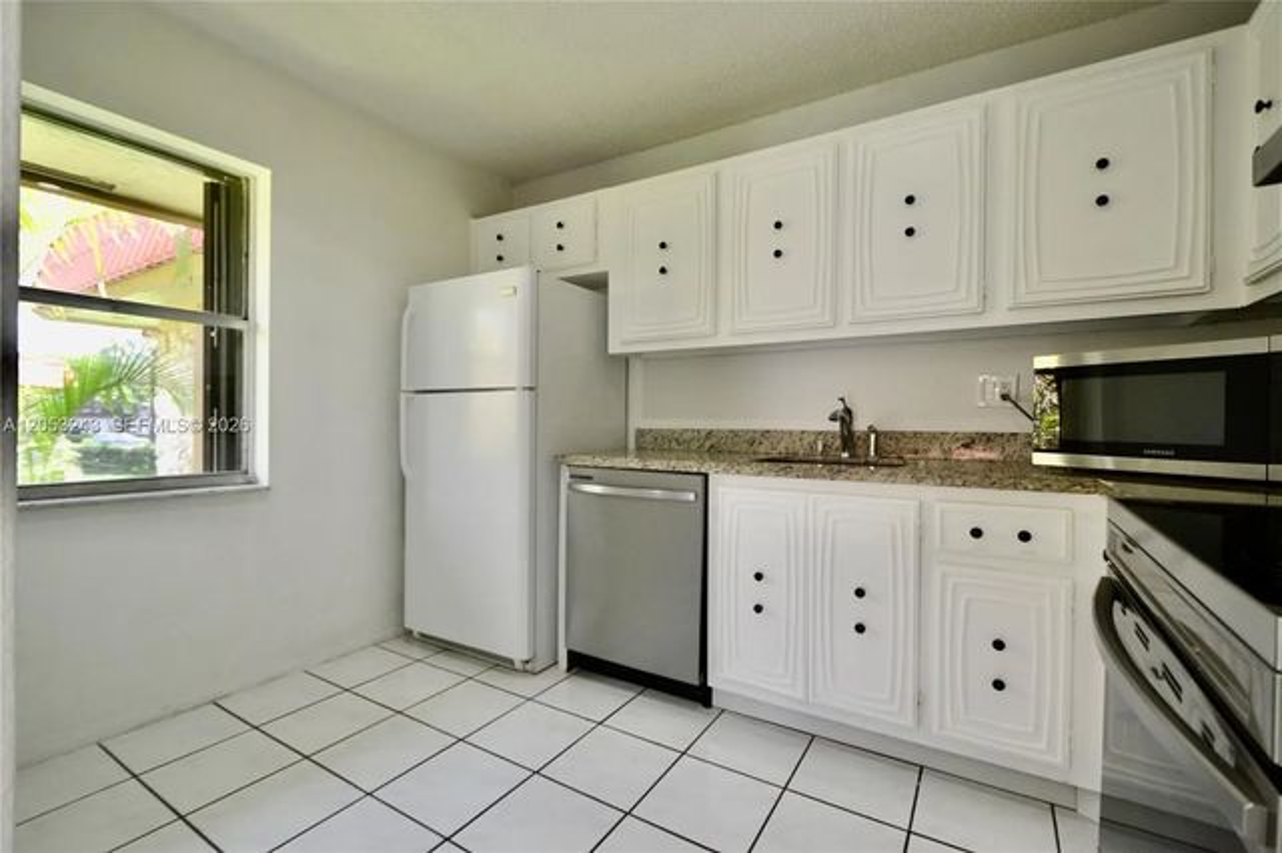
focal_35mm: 15
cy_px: 426
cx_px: 641
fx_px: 534
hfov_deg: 100.4
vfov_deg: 77.3
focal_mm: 10
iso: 360
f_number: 3.5
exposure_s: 1/125
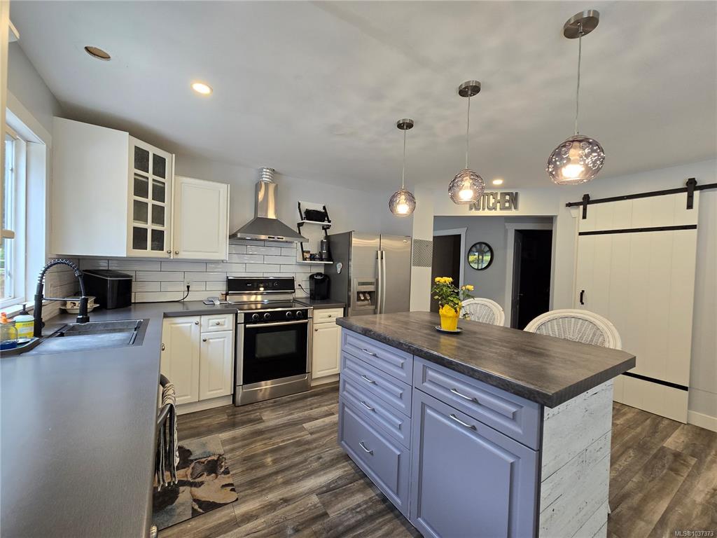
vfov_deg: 89.9
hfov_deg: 106.2
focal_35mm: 13
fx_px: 269
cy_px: 269
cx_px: 358
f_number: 2.2
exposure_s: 1/60
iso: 80
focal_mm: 2.2
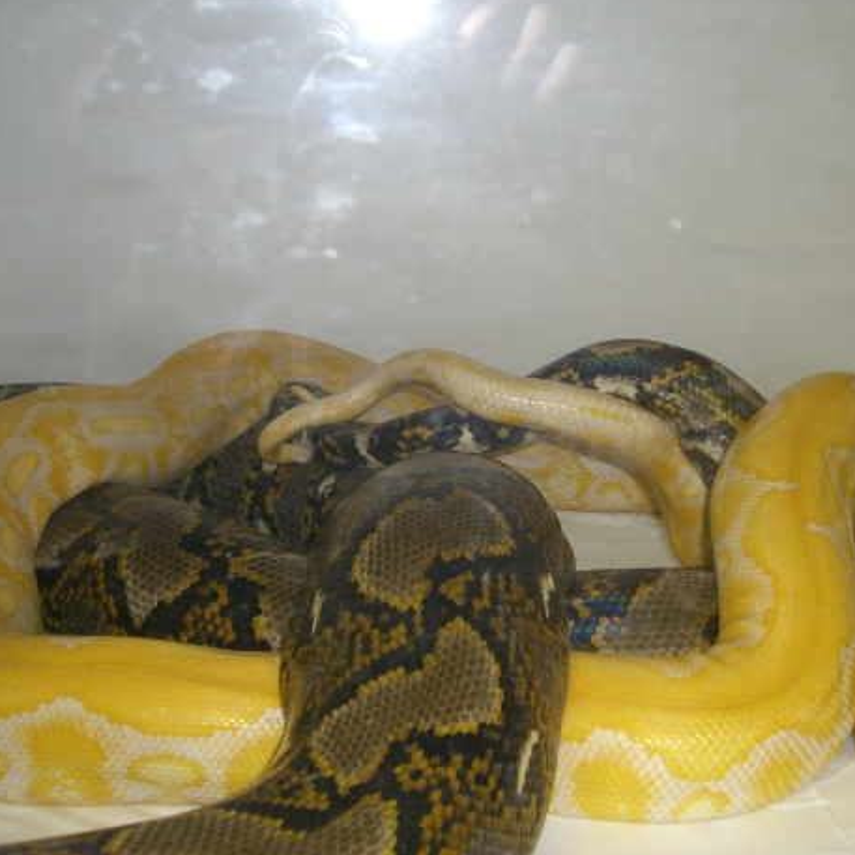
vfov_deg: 36.1
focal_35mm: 47
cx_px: 501
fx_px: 1313
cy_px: 408
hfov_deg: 36.0
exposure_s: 1/60
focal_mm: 6.2
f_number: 2.7
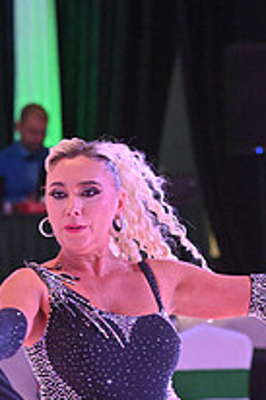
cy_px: 495
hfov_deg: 4.2
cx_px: 79
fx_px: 3630
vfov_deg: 6.3
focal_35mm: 327
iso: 5000
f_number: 5
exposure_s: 1/400
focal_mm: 116
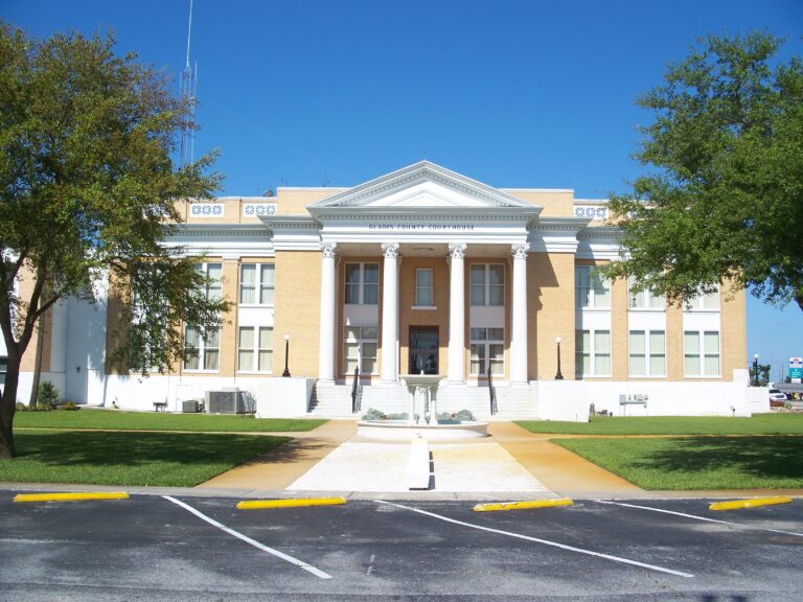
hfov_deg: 50.1
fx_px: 858
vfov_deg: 38.7
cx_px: 402
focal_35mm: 37
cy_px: 301
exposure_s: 1/640
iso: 64
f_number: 4
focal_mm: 7.8
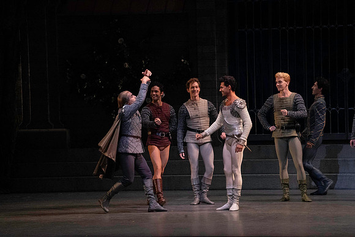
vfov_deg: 6.9
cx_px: 178
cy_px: 118
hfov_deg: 10.3
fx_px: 1973
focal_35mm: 200
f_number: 13
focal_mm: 200
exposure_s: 1/400
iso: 16000
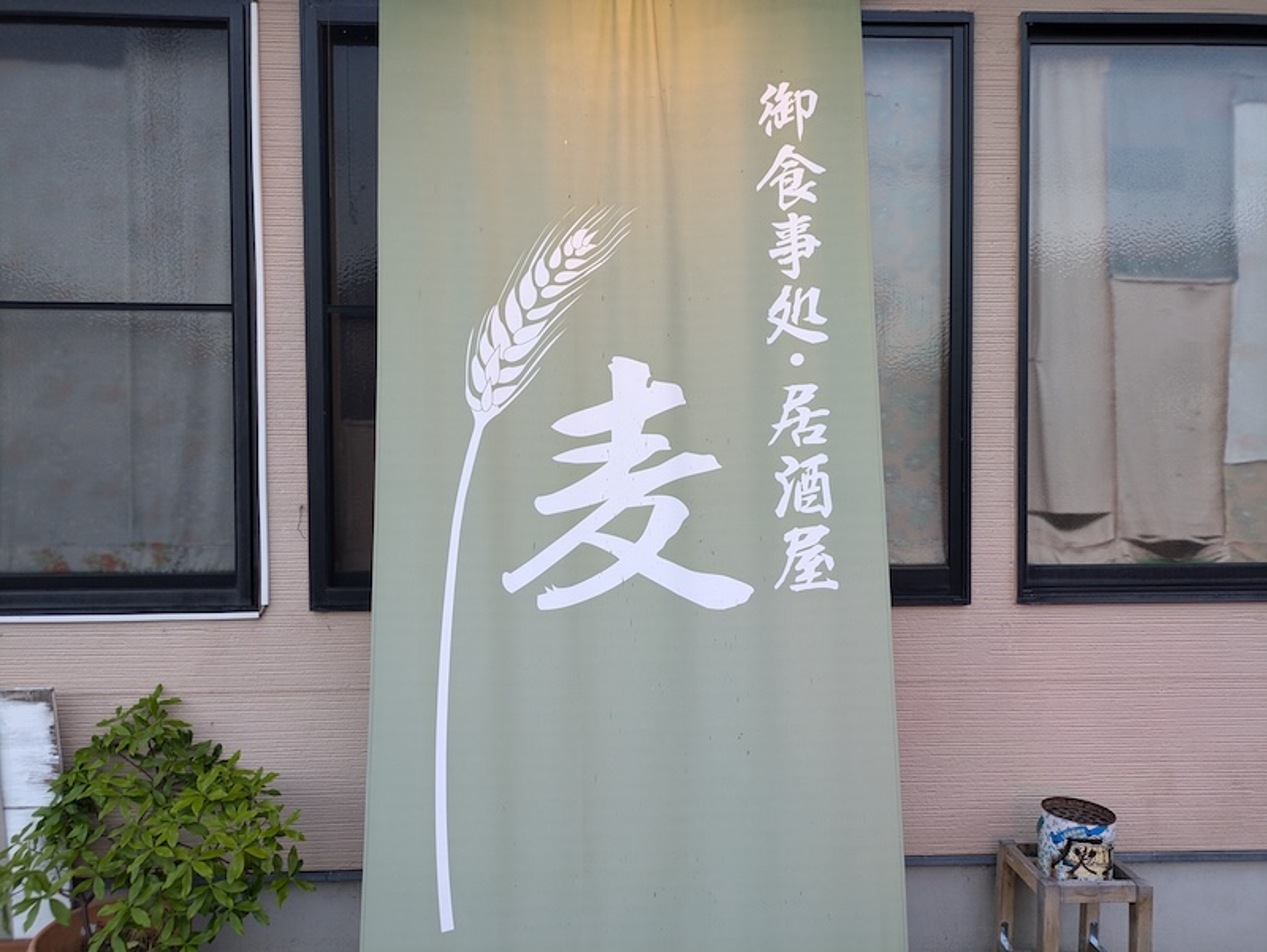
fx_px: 916
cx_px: 634
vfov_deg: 54.9
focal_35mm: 25
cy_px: 476
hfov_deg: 69.4
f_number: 1.89
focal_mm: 5.43
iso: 105
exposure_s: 1/120
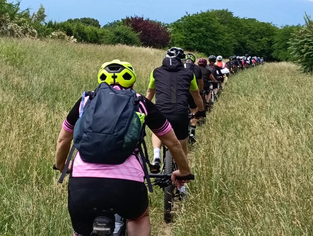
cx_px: 156
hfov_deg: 22.7
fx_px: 779
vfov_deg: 17.2
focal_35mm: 86
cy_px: 118
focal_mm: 3.98
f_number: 1.8
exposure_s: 1/535
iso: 64
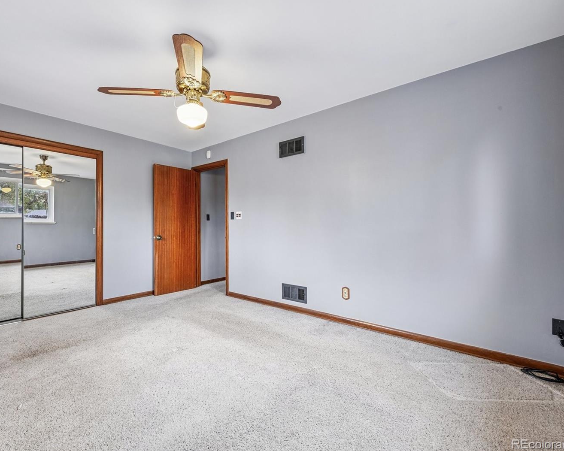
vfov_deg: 80.4
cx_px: 238
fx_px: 267
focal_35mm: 16
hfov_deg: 92.4
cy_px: 224
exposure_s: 1/4
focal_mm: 14
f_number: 11
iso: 400
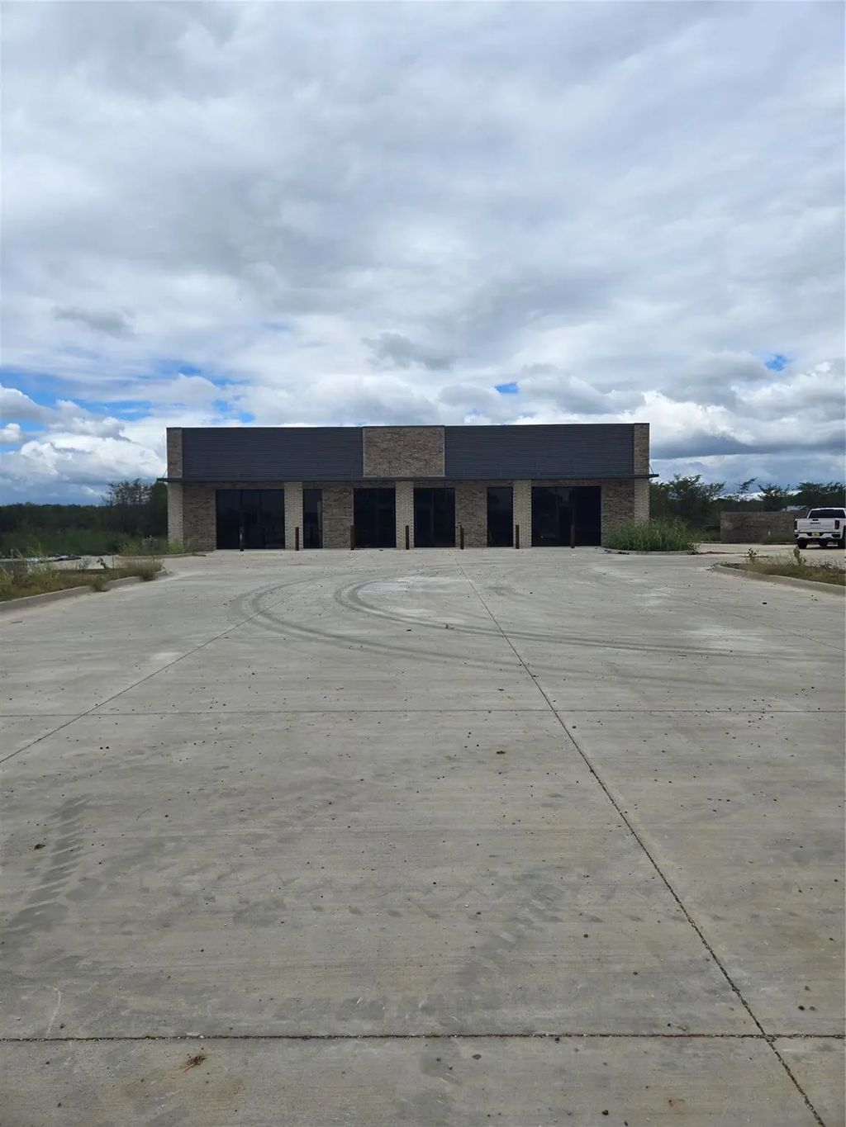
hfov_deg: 58.9
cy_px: 564
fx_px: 749
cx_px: 423
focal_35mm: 23
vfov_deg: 73.9
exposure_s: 1/3203
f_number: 1.8
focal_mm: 5.4
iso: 25
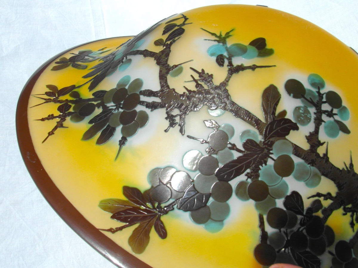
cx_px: 179
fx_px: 548
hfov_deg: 36.2
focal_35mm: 53
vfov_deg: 27.5
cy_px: 134
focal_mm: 8.7
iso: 80
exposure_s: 1/750
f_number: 5.8
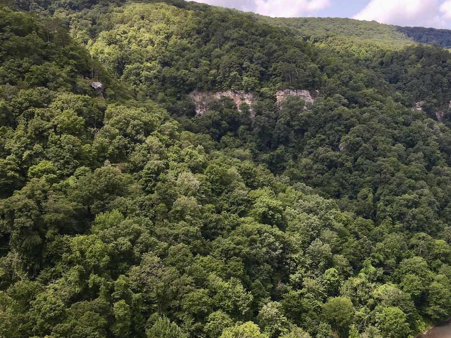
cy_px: 214
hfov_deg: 42.6
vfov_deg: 33.4
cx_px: 332
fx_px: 560
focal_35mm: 43
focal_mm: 4.5
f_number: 2.8
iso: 260
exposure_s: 1/15
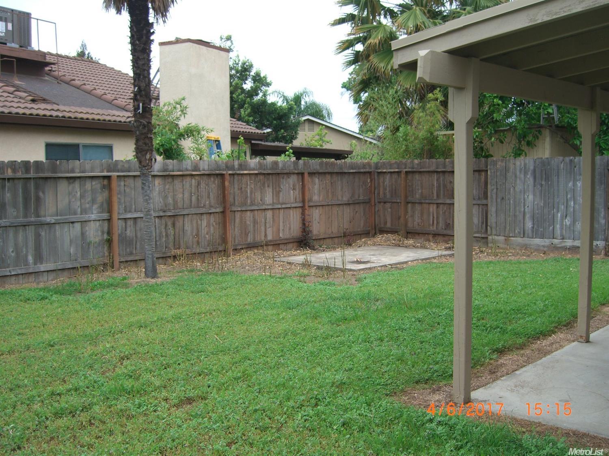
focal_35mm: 38
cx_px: 304
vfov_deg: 37.7
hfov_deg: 49.0
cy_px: 228
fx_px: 668
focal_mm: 7.9
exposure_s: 1/125
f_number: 2.8
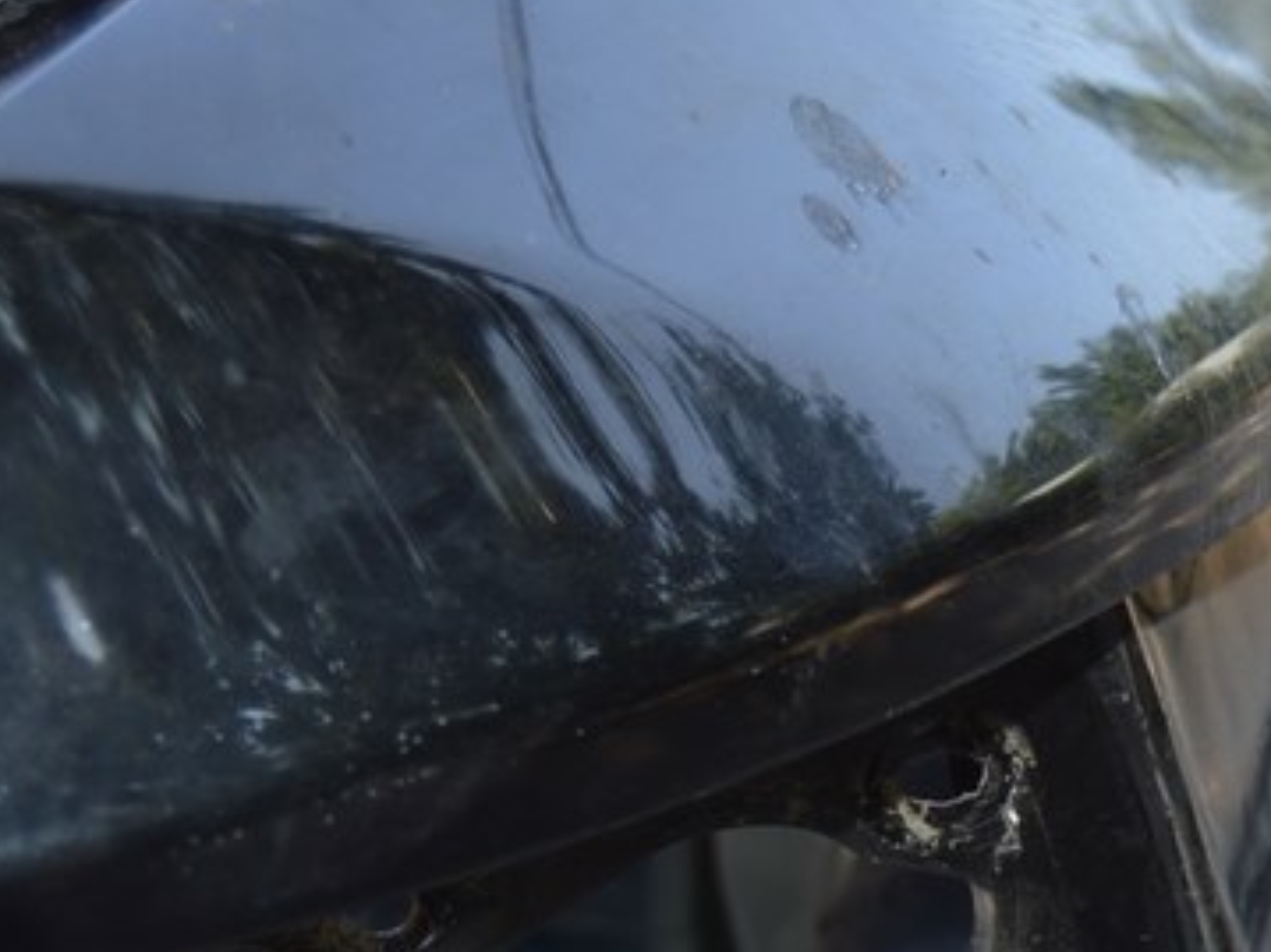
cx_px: 1282
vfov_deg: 13.5
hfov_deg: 17.9
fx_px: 3927
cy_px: 1138
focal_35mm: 107
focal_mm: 26
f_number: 4
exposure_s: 1/160
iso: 100
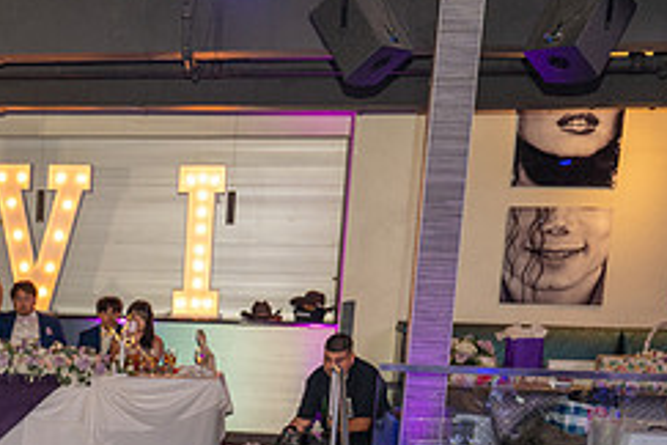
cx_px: -110
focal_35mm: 74
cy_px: 512
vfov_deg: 17.7
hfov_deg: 25.0
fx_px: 1371
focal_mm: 31
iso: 1000
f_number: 3.5
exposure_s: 1/125
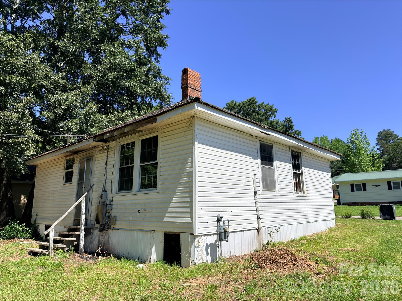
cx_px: 201
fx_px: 279
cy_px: 150
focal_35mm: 24
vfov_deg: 56.8
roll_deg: +1.7
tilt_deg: +16.4
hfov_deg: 71.6
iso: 64
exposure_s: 1/5128
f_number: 1.78
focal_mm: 6.76
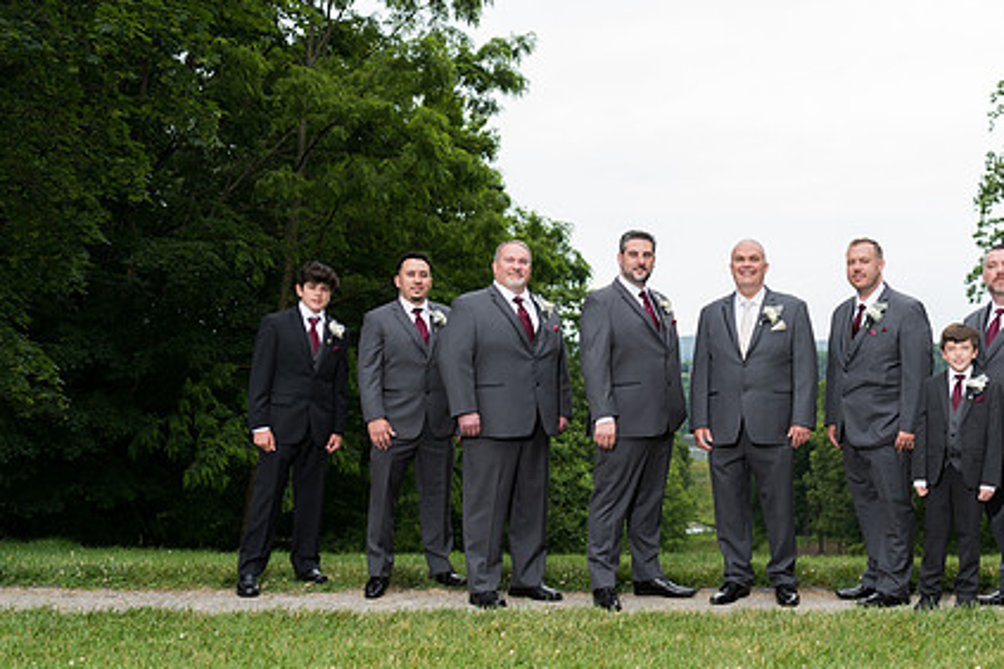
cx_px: 678
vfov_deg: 28.1
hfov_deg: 40.6
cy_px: 354
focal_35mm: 48
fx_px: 1339
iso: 64
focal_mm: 34
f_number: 2.8
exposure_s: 1/200
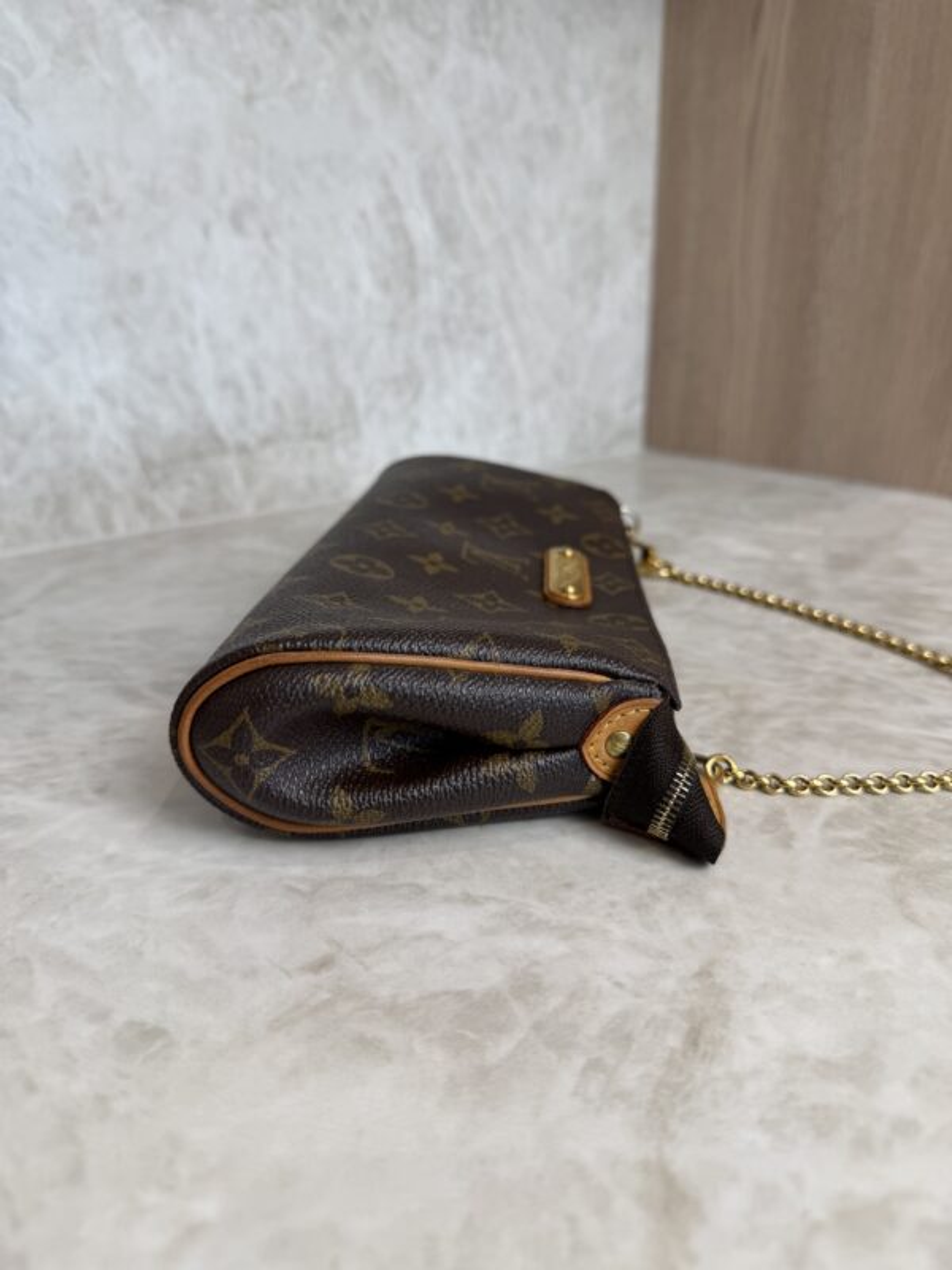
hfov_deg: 56.8
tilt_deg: -20.7
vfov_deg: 71.6
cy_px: 635
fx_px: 880
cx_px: 476
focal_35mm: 24
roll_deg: -0.1
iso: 64
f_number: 1.78
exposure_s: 1/120
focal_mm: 6.76
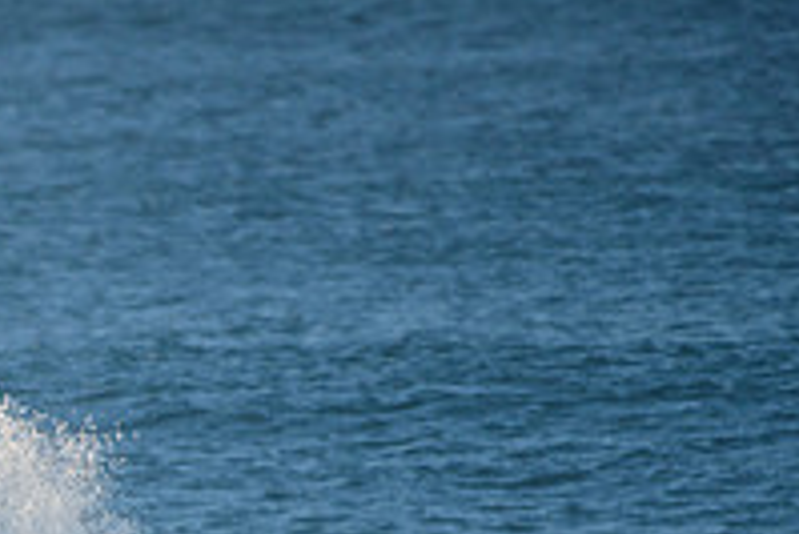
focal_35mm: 1459
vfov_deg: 0.9
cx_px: -273
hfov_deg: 1.4
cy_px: 769
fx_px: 32404
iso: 560
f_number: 5.6
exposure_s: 1/2000
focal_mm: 500
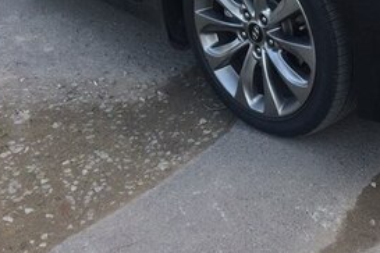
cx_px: 284
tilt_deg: -19.3
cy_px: -80
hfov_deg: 27.3
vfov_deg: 17.5
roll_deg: -0.8
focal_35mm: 73
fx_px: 770
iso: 32
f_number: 2.2
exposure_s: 1/281
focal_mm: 4.15
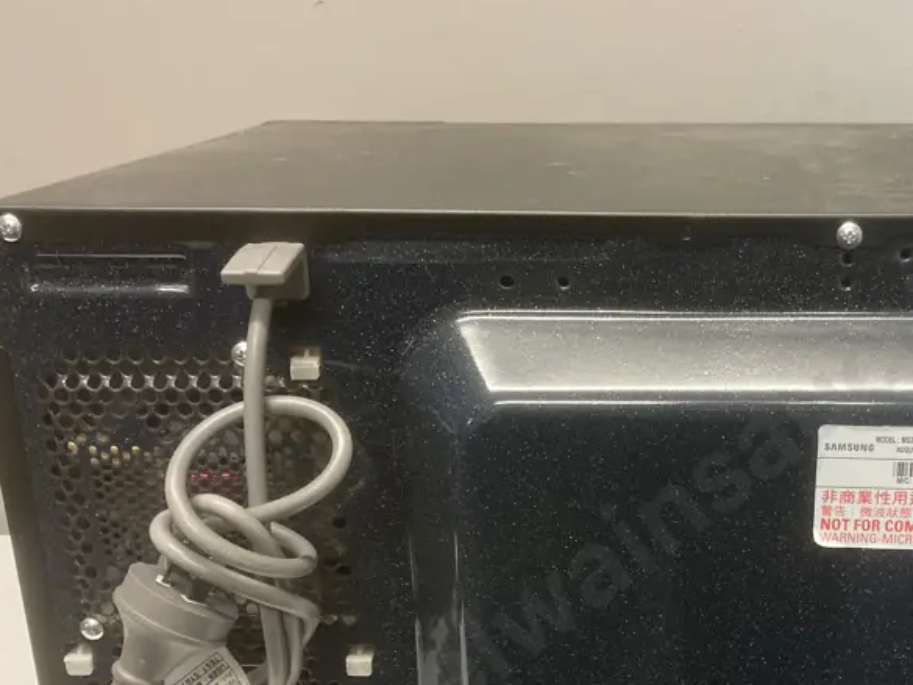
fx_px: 1293
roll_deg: -0.7
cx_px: 704
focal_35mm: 49
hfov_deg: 37.8
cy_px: 493
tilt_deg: -18.6
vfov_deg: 29.3
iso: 125
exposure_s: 1/50
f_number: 1.8
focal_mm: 3.99
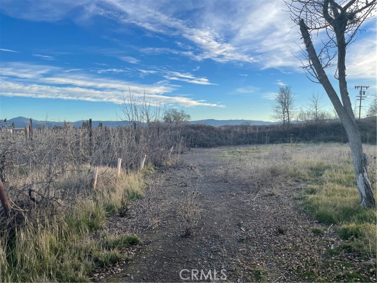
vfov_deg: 53.1
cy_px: 142
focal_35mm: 26
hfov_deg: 67.3
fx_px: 283
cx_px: 188
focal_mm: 5.1
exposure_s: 1/1439
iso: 32
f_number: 1.6
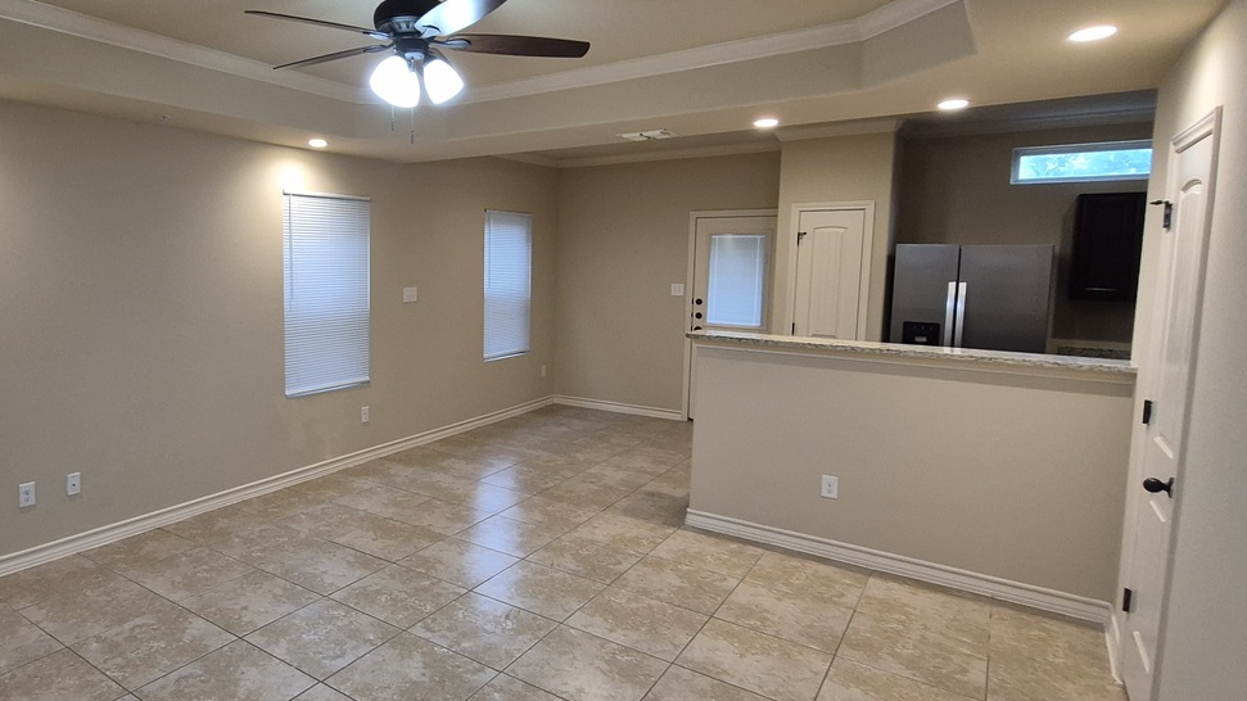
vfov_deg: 53.5
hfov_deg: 81.4
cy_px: 312
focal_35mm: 21
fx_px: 694
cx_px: 430
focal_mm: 1.74
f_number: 2.2
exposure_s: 1/60
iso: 200
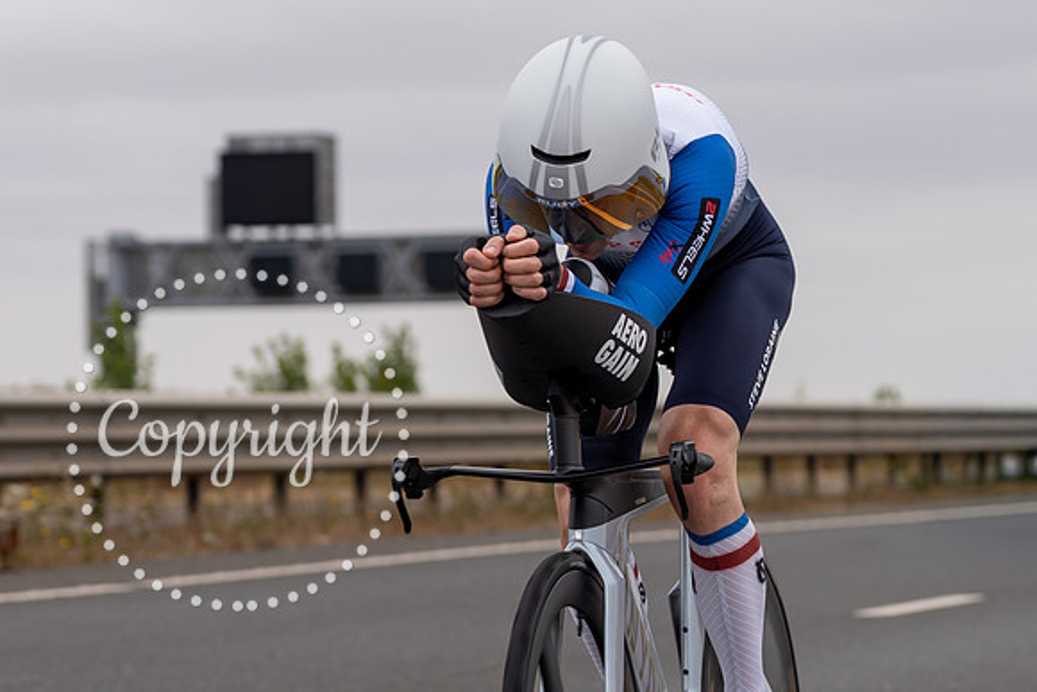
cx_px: 591
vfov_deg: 8.8
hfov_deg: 13.3
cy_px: 680
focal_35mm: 155
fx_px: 4452
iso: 100
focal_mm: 70
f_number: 3.5
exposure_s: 1/800
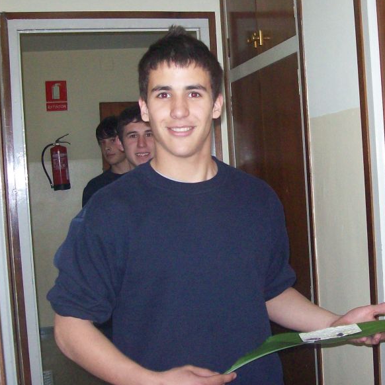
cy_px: 184
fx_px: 705
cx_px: 231
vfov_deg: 30.6
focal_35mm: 56
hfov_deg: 30.5
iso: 200
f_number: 2.7
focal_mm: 6
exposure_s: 1/64
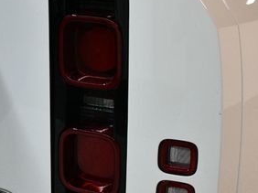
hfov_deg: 27.0
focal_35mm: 72
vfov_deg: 20.4
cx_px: 100
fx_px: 536
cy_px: 110
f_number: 3.5
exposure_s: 1/125
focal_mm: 22
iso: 1250
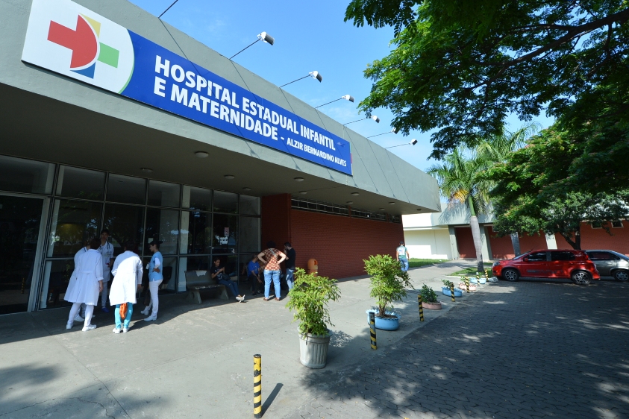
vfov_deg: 70.1
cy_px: 182
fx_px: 297
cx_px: 260
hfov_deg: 92.4
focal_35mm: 17
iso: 640
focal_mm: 14
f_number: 5
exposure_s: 1/3200
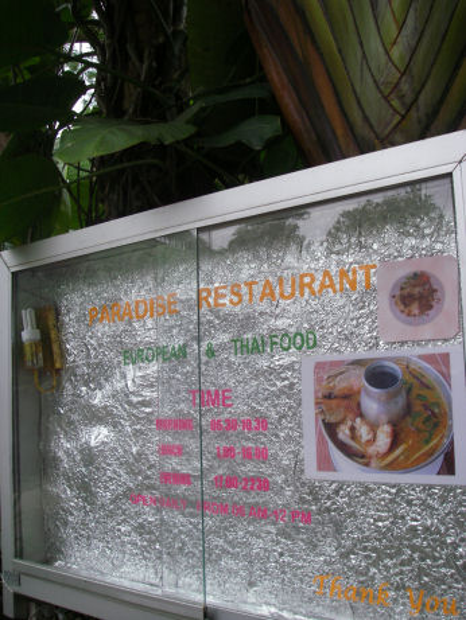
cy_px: 310
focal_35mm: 38
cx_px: 233
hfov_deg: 37.7
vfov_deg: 49.0
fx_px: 682
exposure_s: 1/50
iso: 100
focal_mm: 6.3
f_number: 3.3
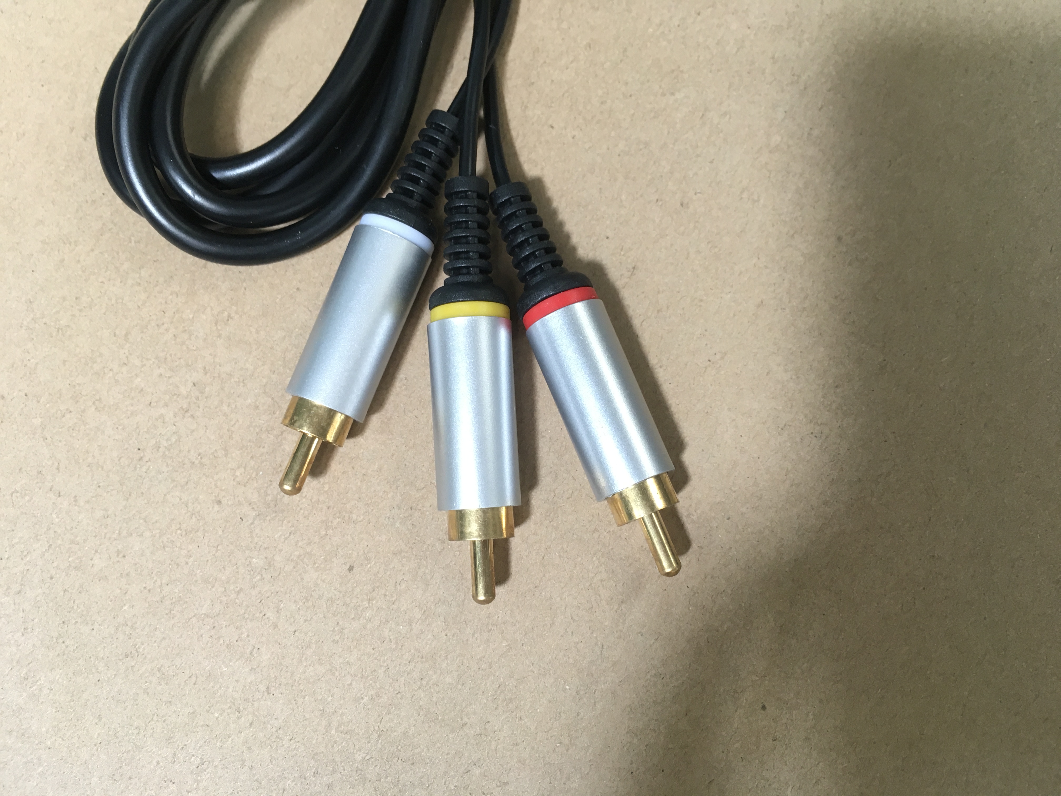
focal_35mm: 29
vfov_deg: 48.2
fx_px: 889
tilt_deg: -79.1
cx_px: 530
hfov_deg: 61.7
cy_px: 398
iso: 100
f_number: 2.2
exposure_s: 1/33
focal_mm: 4.15
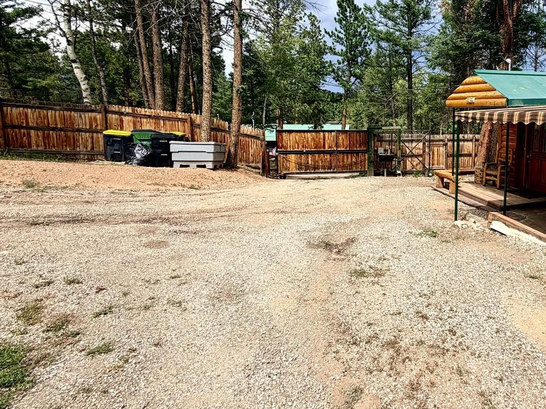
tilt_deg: -5.0
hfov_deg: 68.7
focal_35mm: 23
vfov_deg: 58.4
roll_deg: +0.3
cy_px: 162
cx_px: 415
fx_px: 363
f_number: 2.2
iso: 32
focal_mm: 2.22
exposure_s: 1/770
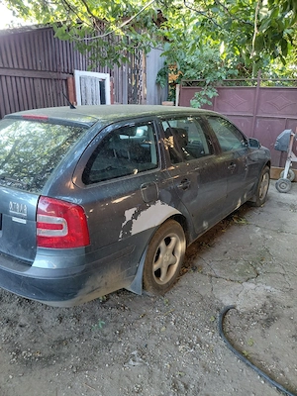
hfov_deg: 54.9
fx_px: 286
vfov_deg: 69.4
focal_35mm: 25
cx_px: 148
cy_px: 198
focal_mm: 4.69
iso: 160
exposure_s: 1/50.3
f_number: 1.8
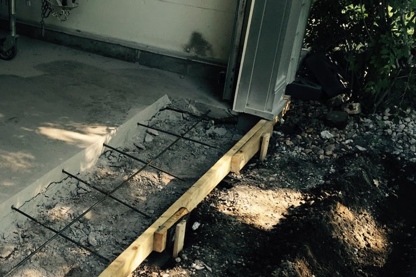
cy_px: 190
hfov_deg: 34.1
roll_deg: -3.8
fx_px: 659
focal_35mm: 57
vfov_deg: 23.6
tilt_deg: -28.1
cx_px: 88
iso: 40
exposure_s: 1/120
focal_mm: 4.15
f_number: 2.2
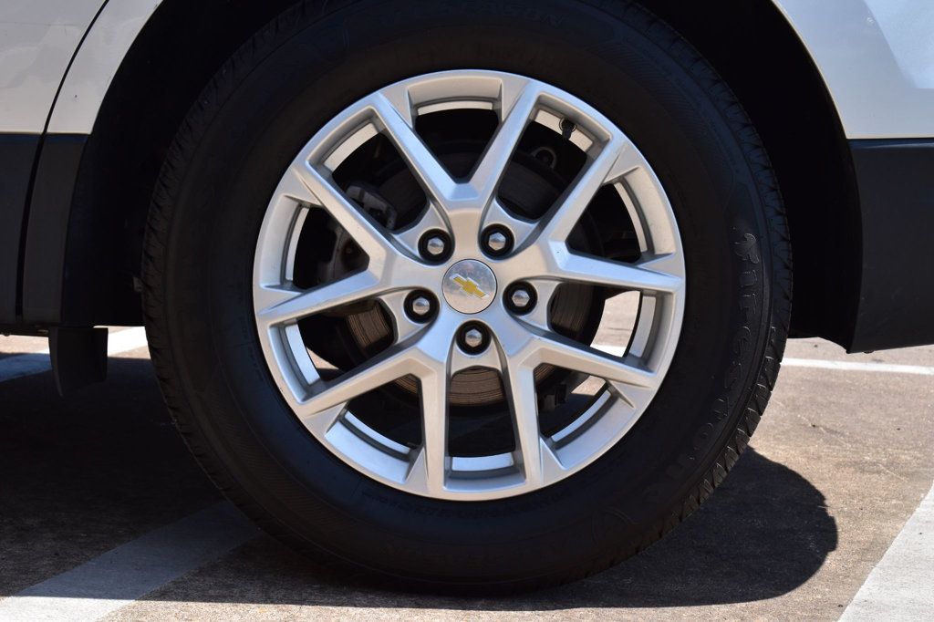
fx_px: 2140
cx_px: 467
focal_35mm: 82
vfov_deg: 16.5
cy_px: 311
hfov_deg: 24.6
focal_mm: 55
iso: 400
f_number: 11
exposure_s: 1/400
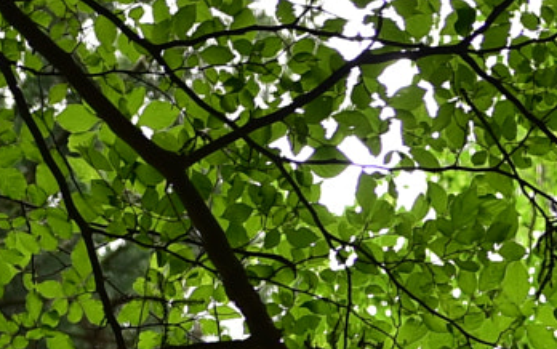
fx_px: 2916
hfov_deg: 10.8
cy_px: 963
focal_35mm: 192
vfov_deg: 6.4
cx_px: 515
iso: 100
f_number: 1.8
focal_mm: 32
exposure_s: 1/125
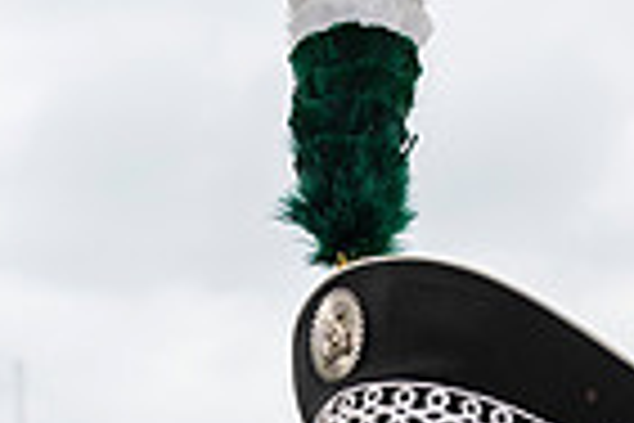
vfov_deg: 12.6
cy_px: 749
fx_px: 1743
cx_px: 283
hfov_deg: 20.6
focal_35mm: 99
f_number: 2.8
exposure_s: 1/500
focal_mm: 24
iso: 100
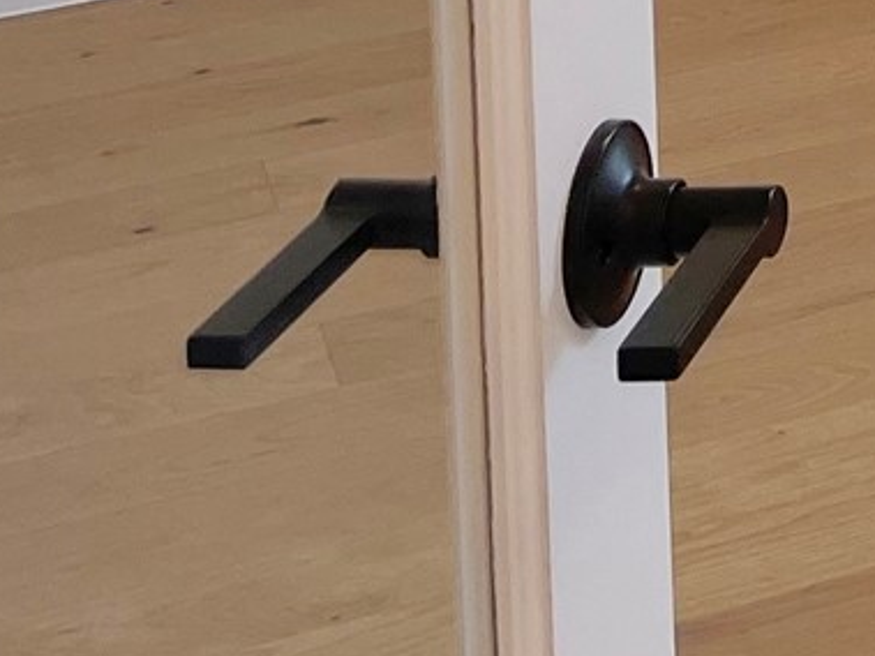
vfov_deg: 9.4
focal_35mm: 135
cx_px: 1720
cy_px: -1063
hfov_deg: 12.8
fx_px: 3411
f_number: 1.6
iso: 80
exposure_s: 1/120
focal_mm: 5.1
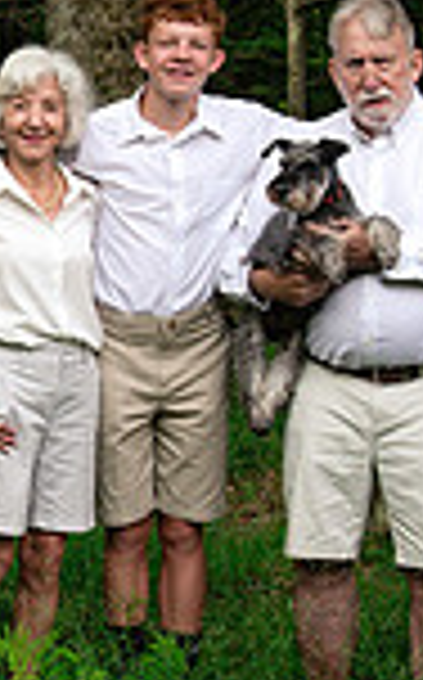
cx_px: -436
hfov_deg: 7.9
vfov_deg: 13.3
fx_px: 2904
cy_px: 245
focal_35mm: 157
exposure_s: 1/320
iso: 800
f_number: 7.1
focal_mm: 40
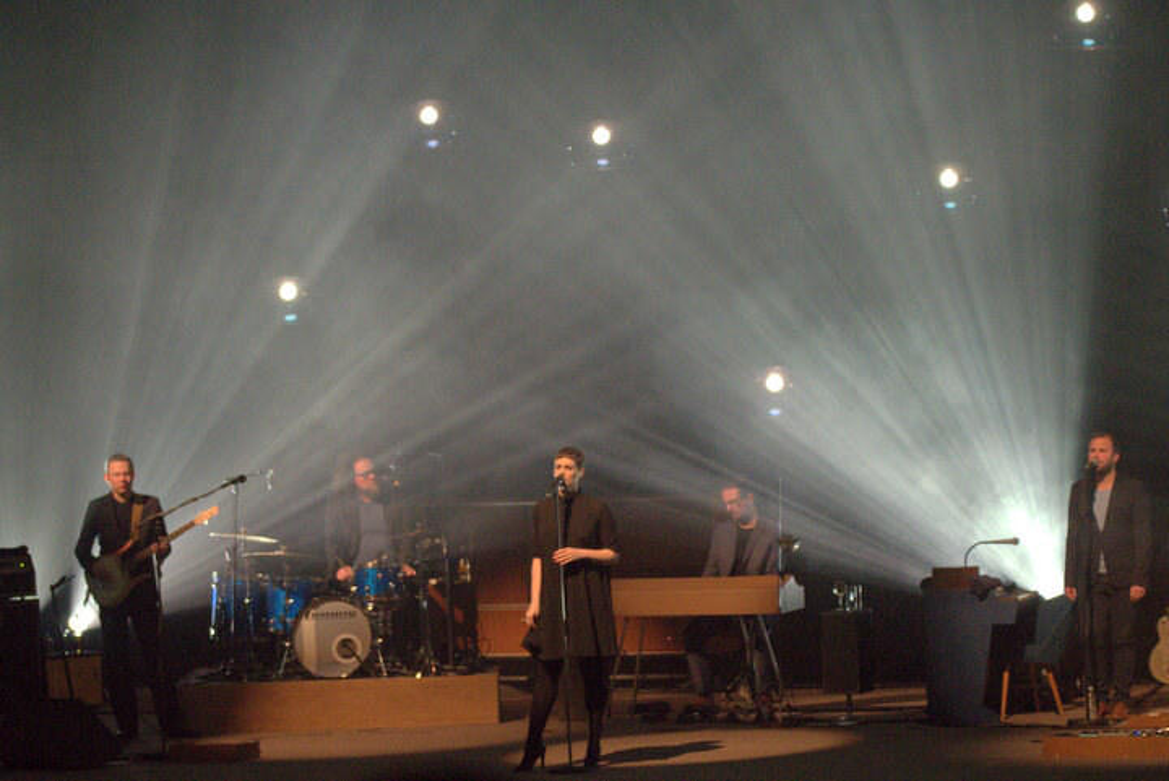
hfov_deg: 17.5
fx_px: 3801
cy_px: 390
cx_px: 584
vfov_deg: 11.7
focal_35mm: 117
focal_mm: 78
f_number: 2.8
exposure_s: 1/60
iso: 3200
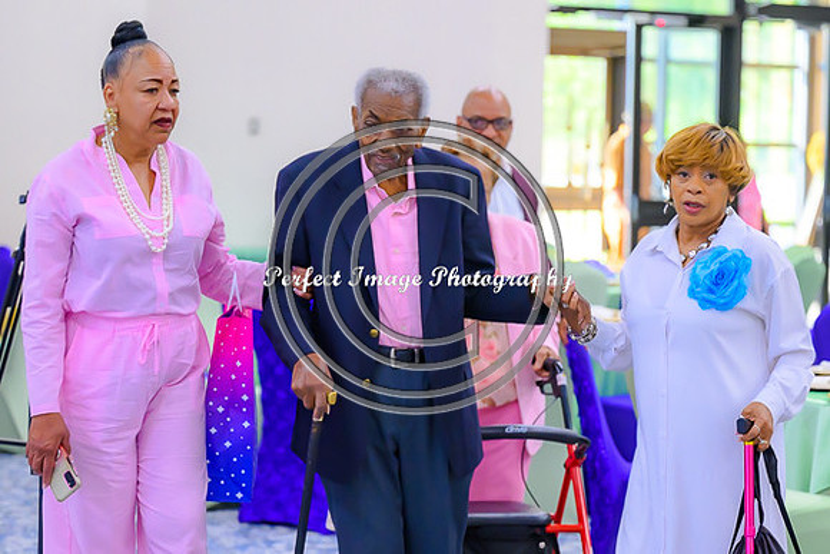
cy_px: 344
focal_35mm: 111
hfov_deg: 18.5
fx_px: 2550
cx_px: 507
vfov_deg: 12.4
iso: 1800
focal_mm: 77
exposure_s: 1/200
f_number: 2.8
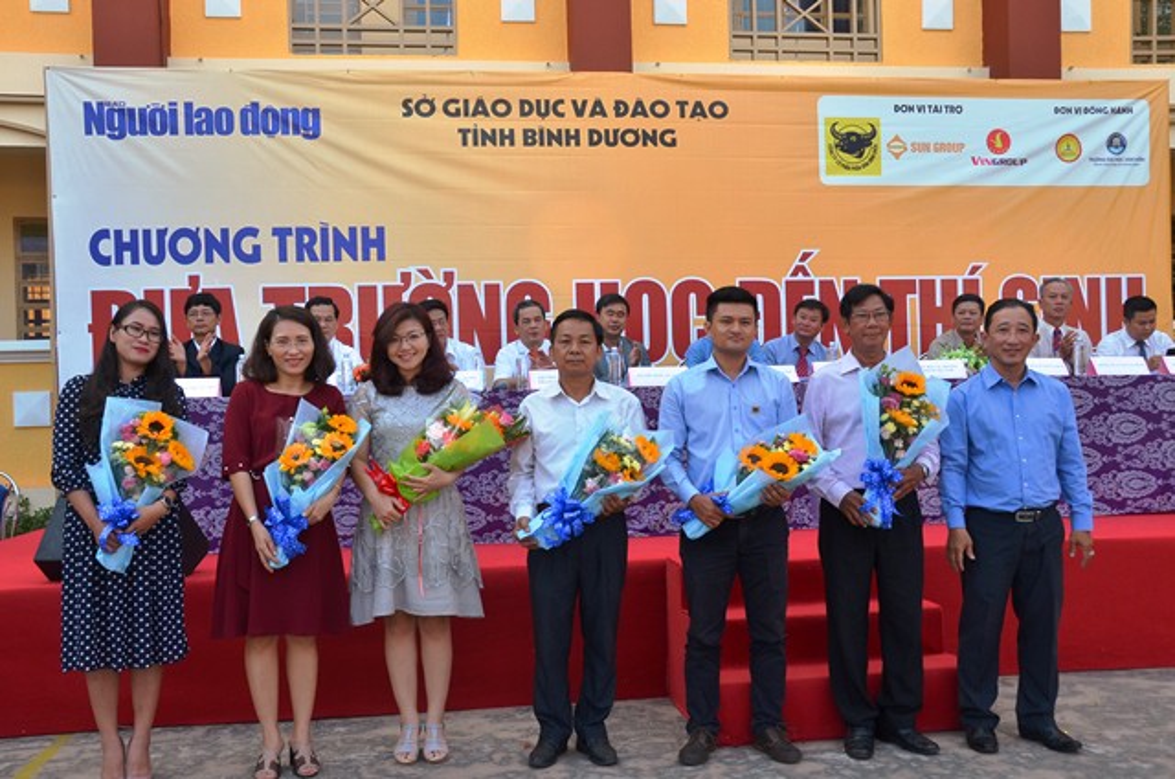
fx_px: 1173
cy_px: 390
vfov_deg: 36.7
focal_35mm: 36
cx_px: 588
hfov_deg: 53.2
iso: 400
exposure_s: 1/320
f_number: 6.3
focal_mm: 24
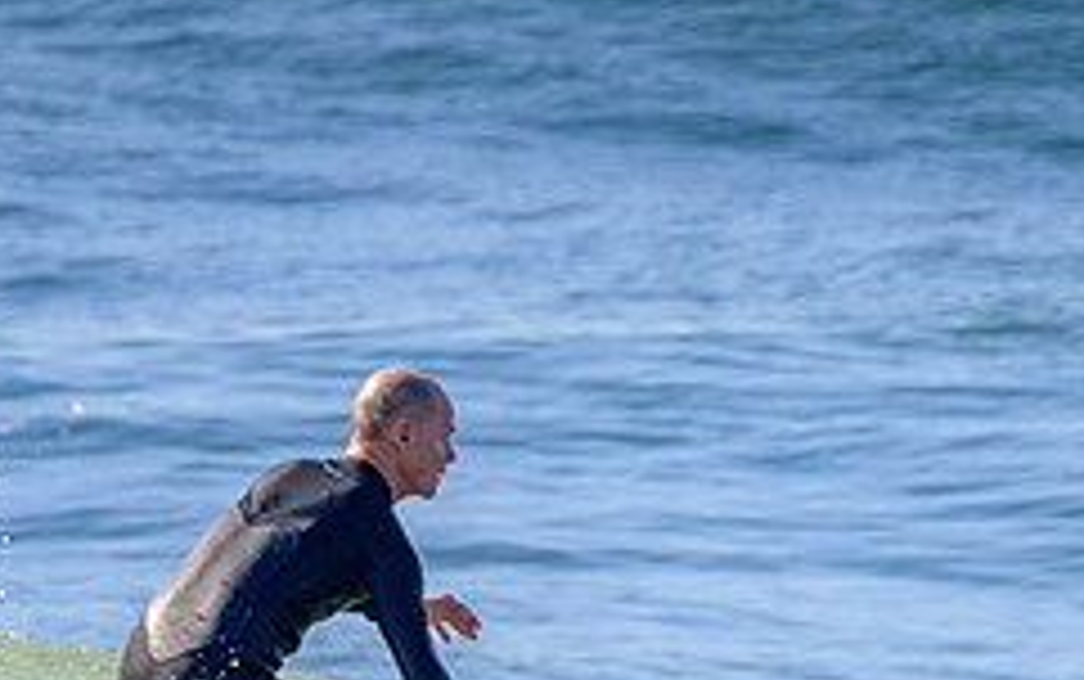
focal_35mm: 1963
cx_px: 454
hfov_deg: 1.1
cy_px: 799
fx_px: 58033
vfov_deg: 0.7
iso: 1400
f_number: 11
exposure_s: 1/2000
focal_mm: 800
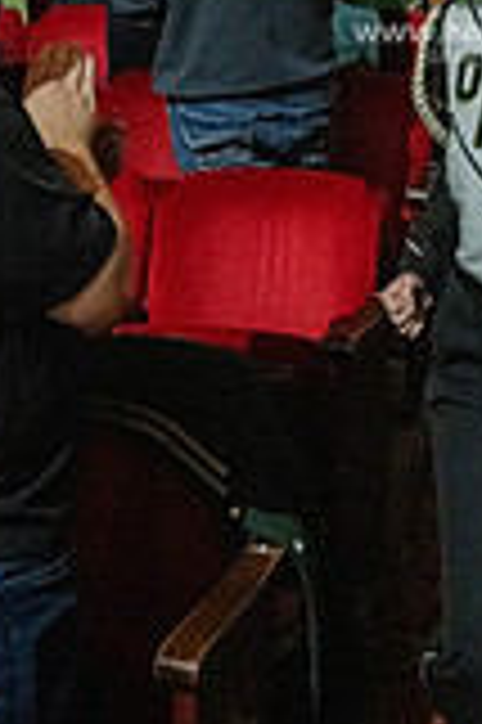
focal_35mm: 67
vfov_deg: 27.6
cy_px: -63
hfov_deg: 19.4
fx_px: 1348
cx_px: 536
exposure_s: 1/500
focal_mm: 24
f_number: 2.8
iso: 12800
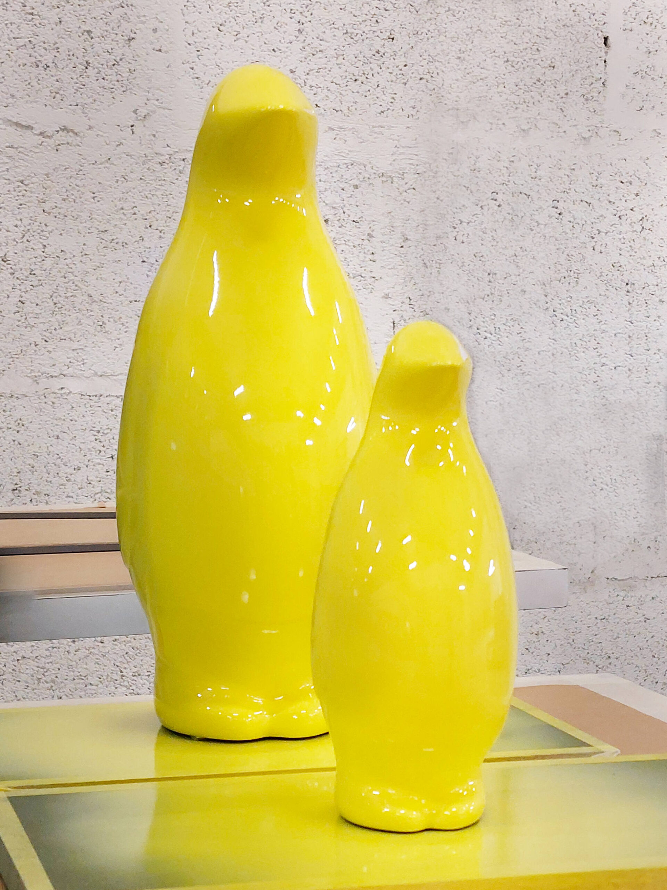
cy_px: 445
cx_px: 334
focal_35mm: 25
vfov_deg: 69.4
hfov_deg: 54.9
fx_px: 642
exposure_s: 1/50
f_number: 1.8
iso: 200
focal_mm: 5.2
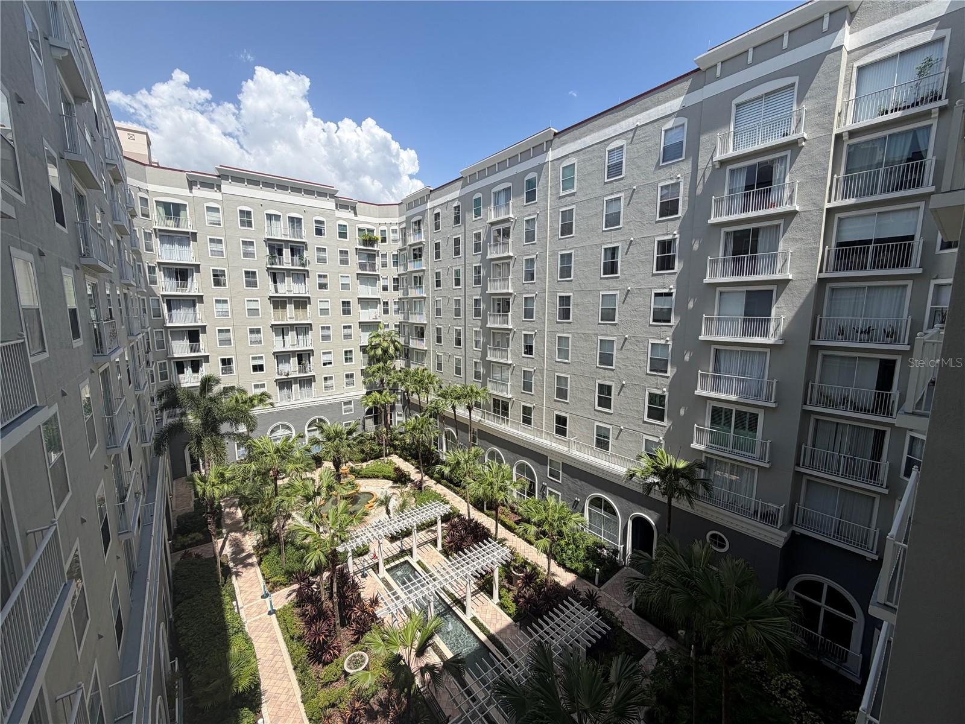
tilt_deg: -7.6
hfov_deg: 102.1
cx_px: 482
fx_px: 390
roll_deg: +0.4
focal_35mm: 14
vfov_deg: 85.7
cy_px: 362
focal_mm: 2.22
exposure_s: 1/830
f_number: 2.2
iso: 20
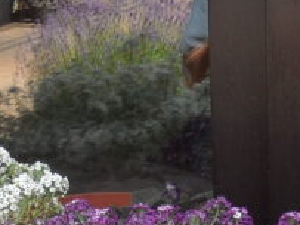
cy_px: 191
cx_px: 81
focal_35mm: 121
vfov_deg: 12.2
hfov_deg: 16.2
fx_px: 1048
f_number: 3.2
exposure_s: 1/90
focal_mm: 3.9
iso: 80
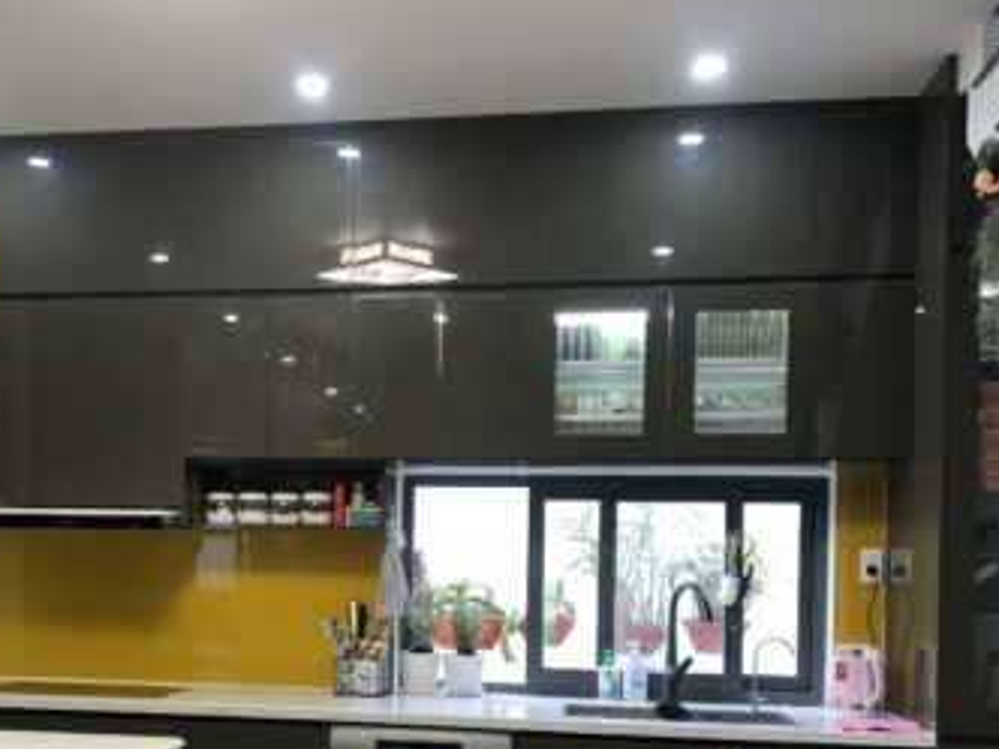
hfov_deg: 41.4
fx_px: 1299
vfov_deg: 31.5
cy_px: 578
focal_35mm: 45
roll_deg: -0.1
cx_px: 320
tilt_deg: -0.1
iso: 32
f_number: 1.8
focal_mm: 4
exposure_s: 1/30
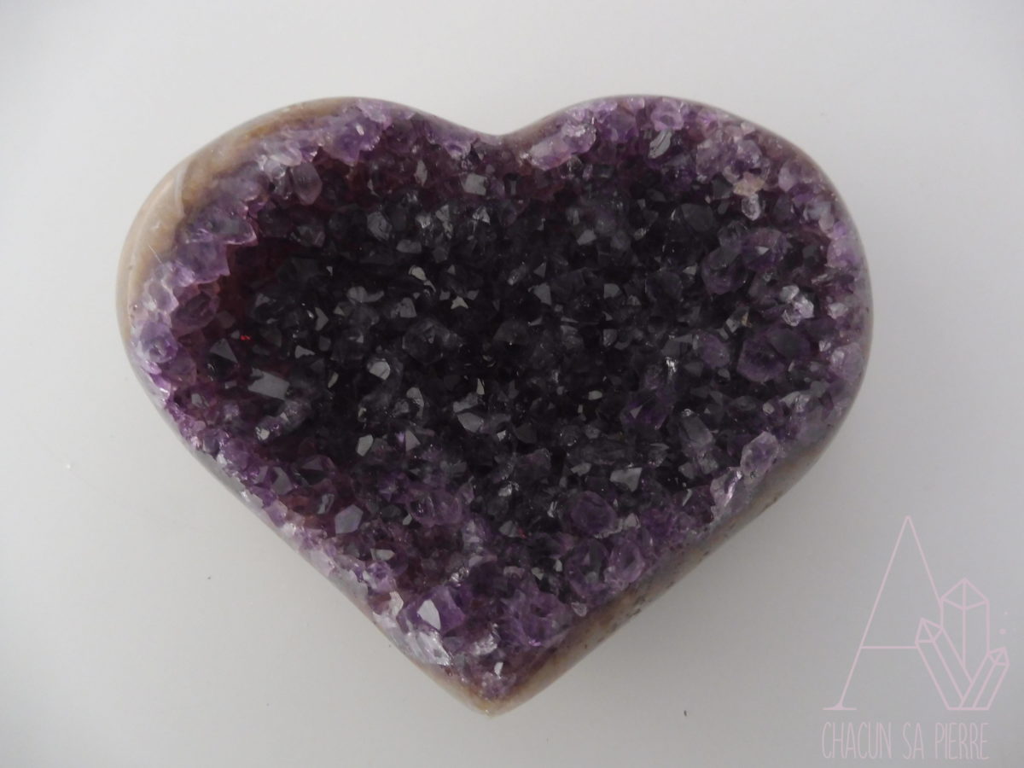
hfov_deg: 71.6
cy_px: 384
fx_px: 710
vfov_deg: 56.8
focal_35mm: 24
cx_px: 512
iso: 400
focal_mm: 4.3
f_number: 3.3
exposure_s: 1/30
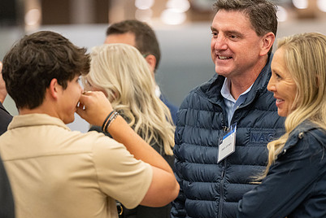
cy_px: 112
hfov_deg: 7.1
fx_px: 2619
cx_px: 183
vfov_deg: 4.8
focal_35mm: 289
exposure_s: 1/200
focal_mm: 200
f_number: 2.8
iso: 2000
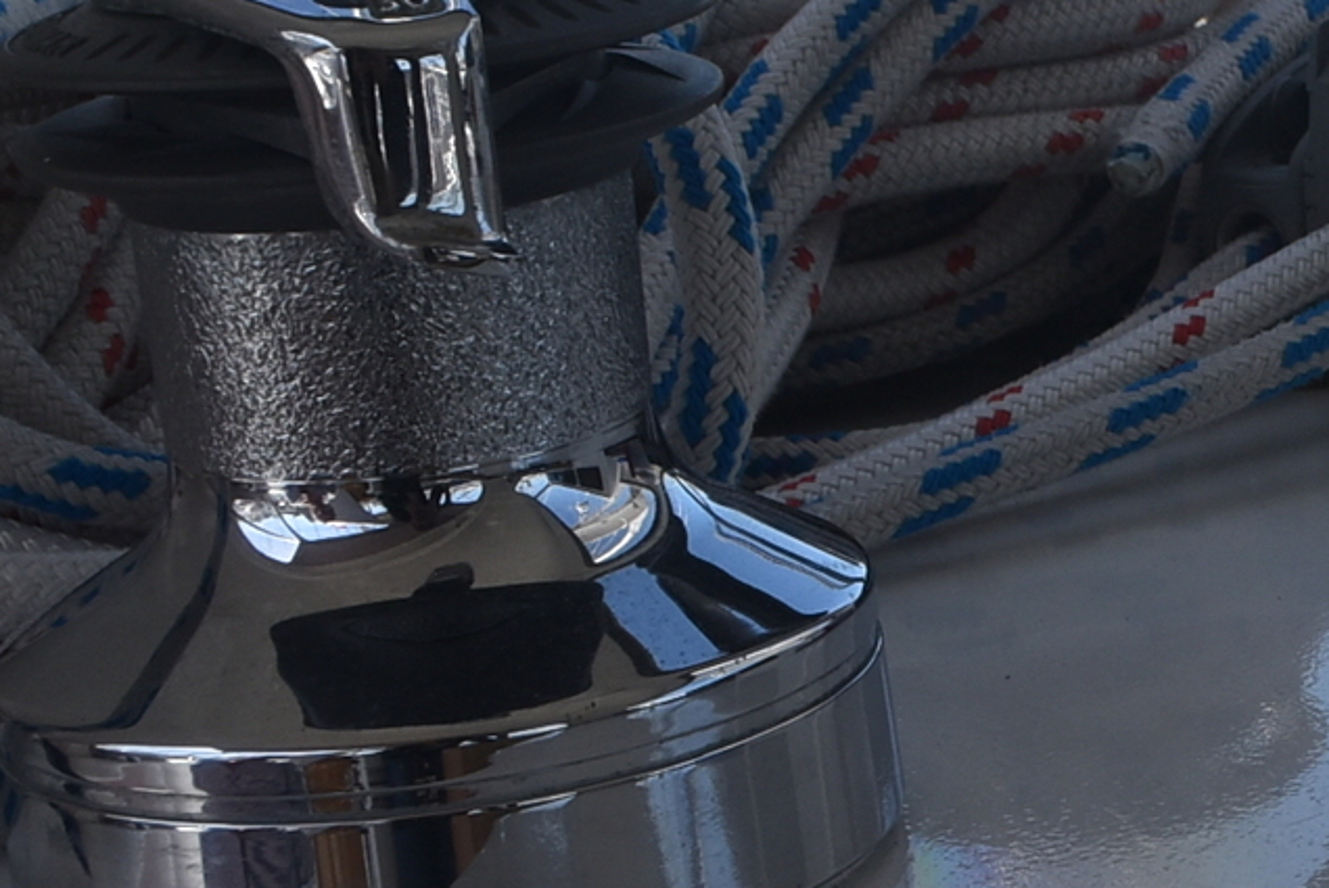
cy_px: 417
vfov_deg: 11.6
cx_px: 1837
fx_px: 4359
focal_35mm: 118
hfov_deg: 16.2
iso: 200
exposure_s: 1/250
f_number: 8
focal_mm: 20
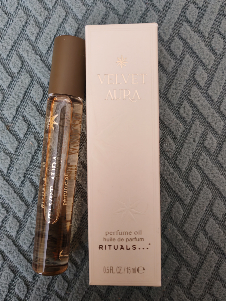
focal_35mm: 27
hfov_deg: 51.4
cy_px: 150
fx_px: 235
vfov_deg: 65.3
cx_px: 113
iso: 400
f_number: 1.95
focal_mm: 5.52
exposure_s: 1/33
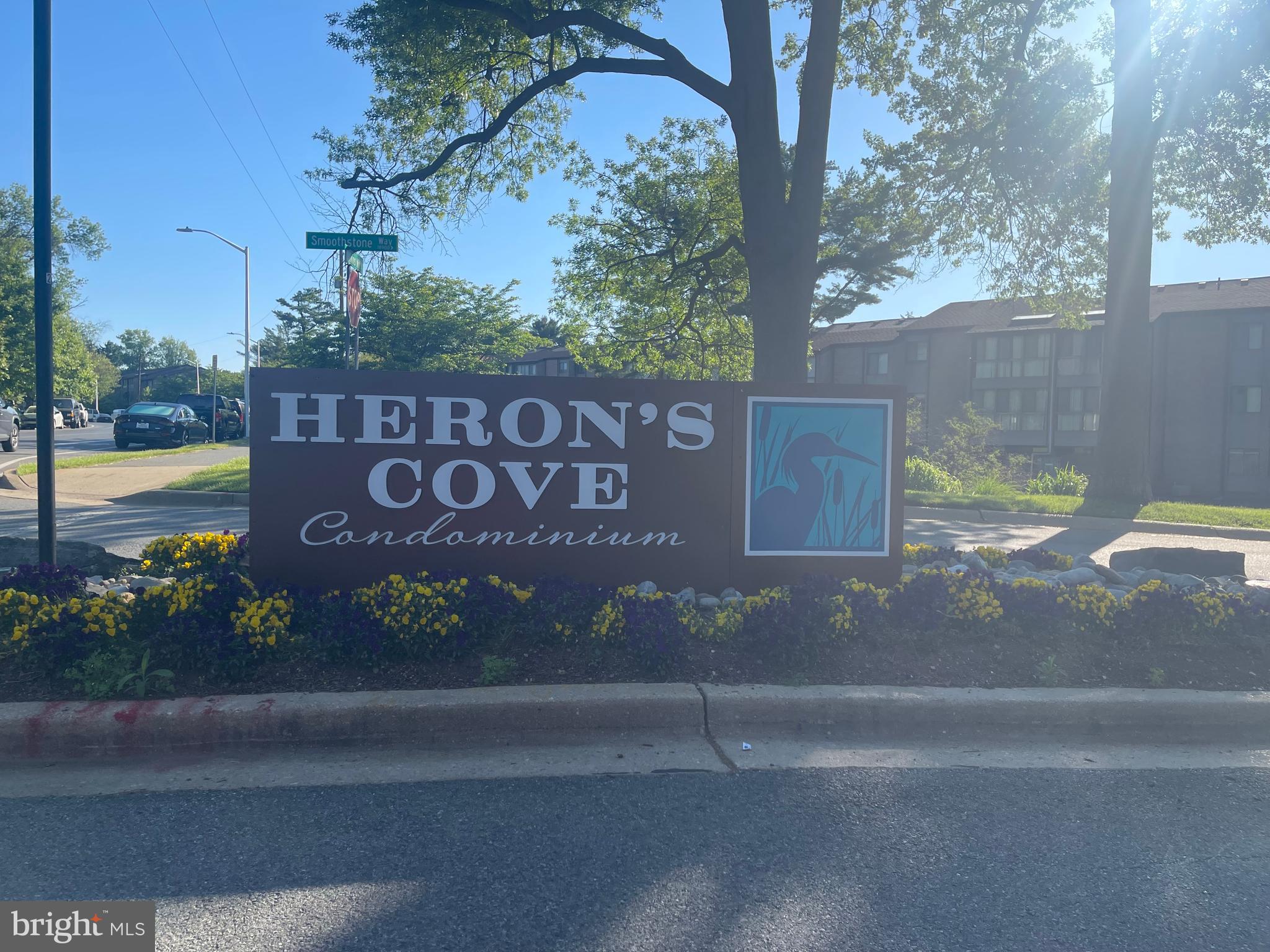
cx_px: 635
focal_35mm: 25
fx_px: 917
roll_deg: -1.2
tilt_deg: -3.7
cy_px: 476
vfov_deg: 54.9
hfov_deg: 69.4
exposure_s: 1/2203
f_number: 1.6
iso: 32
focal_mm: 5.1
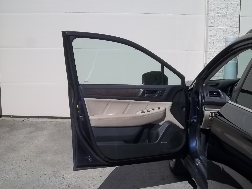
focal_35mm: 47
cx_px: 126
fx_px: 342
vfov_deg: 30.9
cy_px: 94
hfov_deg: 40.4
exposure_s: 1/250
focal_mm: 8.3
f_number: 10.28
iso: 64
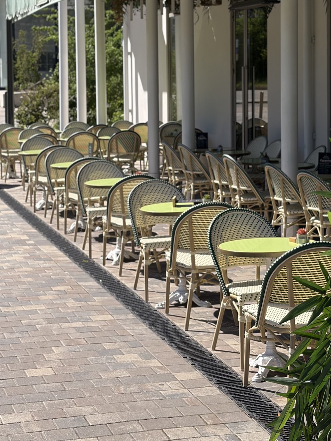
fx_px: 1084
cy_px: 120
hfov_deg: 17.3
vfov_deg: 22.8
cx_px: 238
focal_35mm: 85
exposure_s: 1/2747
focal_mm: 5.96
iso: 40
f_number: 1.6
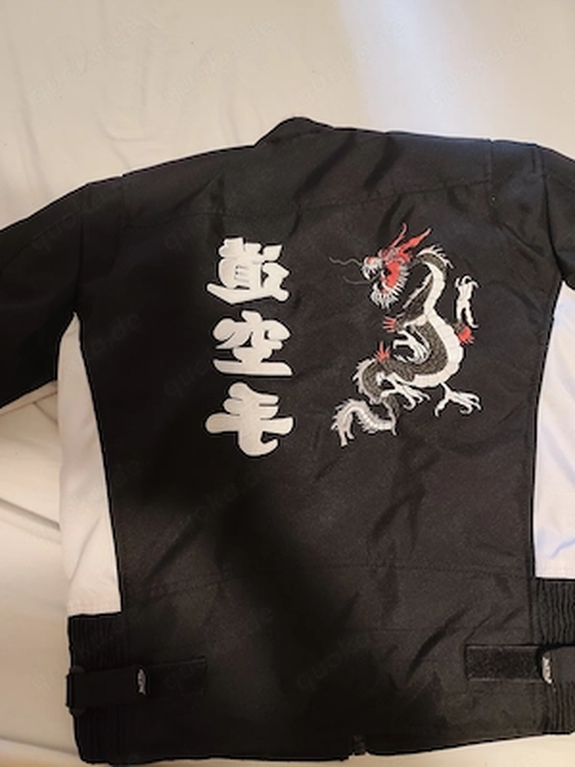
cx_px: 288
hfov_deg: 58.9
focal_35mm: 23
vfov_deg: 73.9
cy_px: 384
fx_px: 509
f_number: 1.65
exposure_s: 1/25
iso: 1250
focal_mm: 6.19
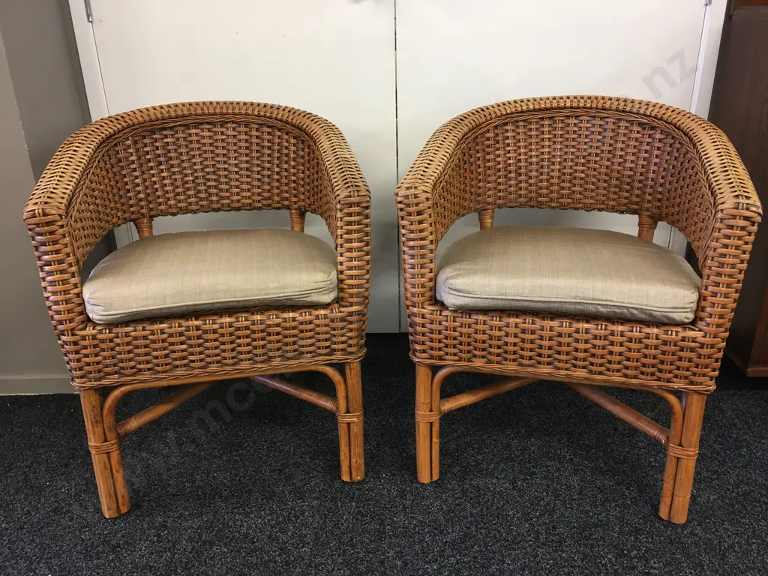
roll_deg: +0.3
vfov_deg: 48.2
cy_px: 288
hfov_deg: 61.7
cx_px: 384
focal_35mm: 29
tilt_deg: -21.5
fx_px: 643
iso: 50
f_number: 2.2
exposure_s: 1/17
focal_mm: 4.15
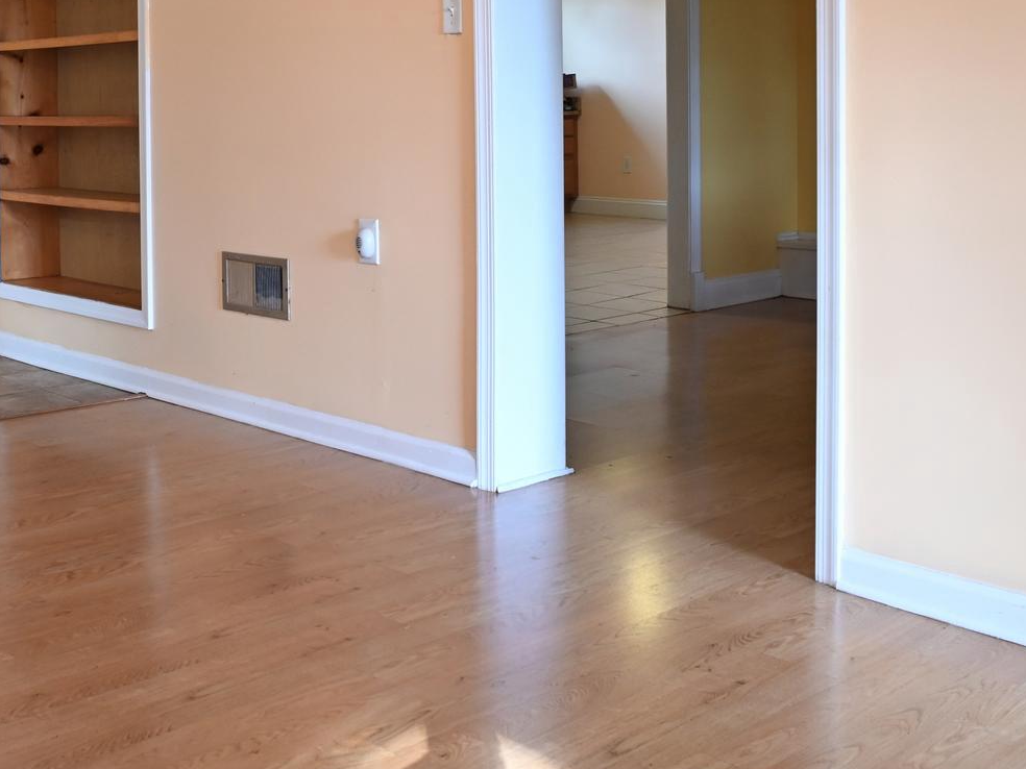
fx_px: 1423
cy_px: 137
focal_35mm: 48
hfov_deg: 38.7
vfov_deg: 29.5
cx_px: 265
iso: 1600
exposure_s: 1/25
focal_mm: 24
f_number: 8
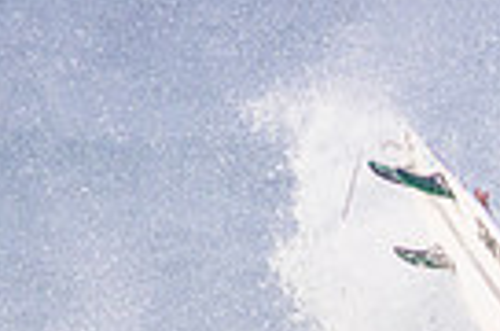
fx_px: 44923
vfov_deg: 0.4
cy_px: 491
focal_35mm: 3242
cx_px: 613
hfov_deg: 0.6
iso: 1600
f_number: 11
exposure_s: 1/2000
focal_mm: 720
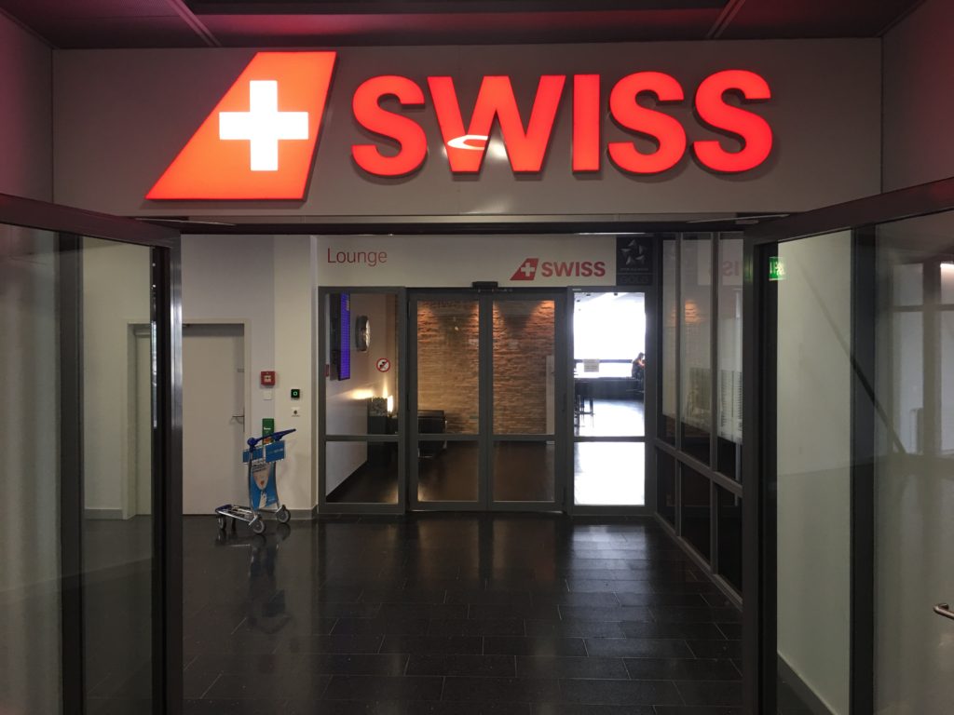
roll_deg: +0.3
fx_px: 799
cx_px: 477
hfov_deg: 61.7
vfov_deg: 48.2
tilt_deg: +1.2
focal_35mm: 29
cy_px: 358
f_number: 2.2
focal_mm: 4.15
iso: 50
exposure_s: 1/17
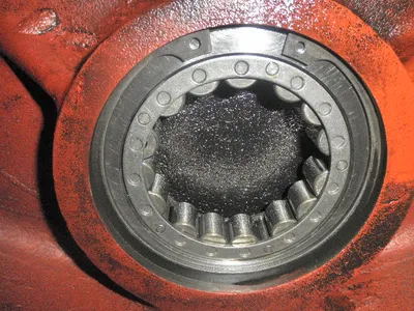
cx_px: 207
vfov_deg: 49.7
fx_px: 335
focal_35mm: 28
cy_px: 156
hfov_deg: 63.4
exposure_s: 1/30
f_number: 8.5
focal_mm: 5
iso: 200
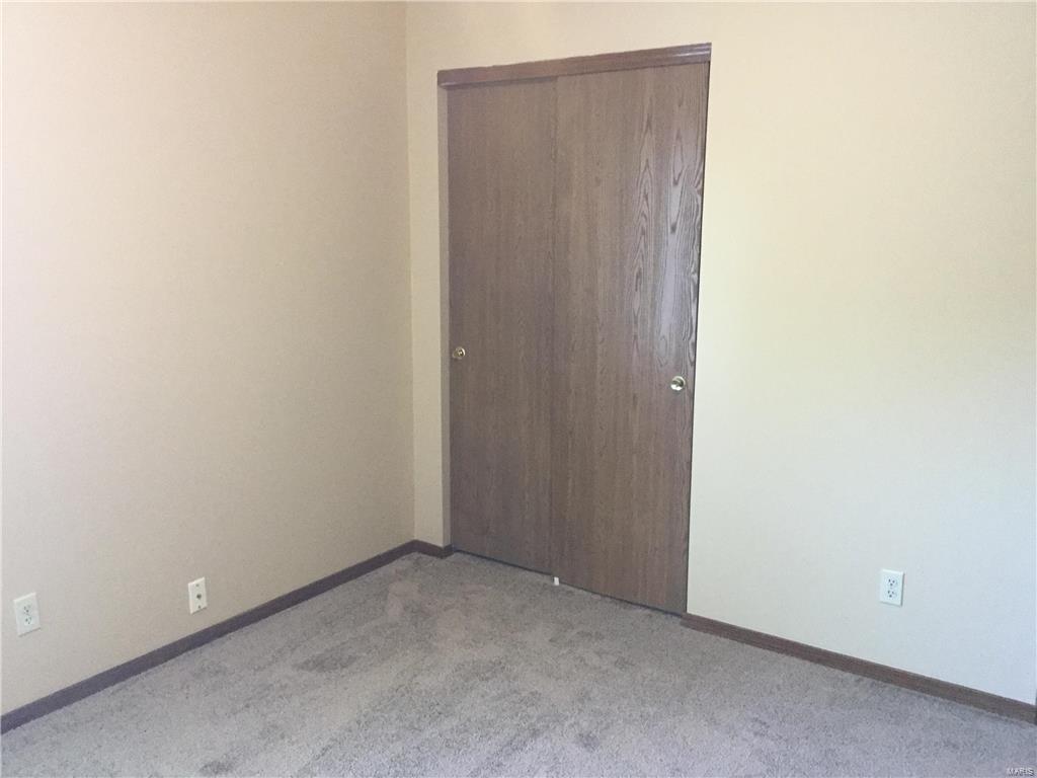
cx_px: 518
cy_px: 389
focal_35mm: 31
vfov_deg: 45.4
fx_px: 929
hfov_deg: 58.4
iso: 200
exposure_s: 1/30
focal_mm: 3.3
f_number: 2.4
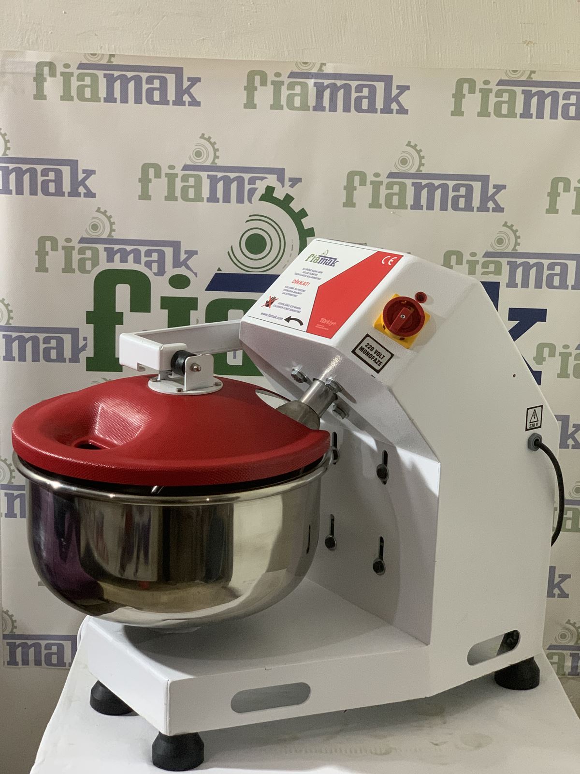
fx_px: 1162
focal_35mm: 52
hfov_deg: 28.0
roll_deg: -2.2
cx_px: 290
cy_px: 387
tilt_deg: -13.2
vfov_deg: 36.8
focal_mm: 6
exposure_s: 1/50
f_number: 2.4
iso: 250
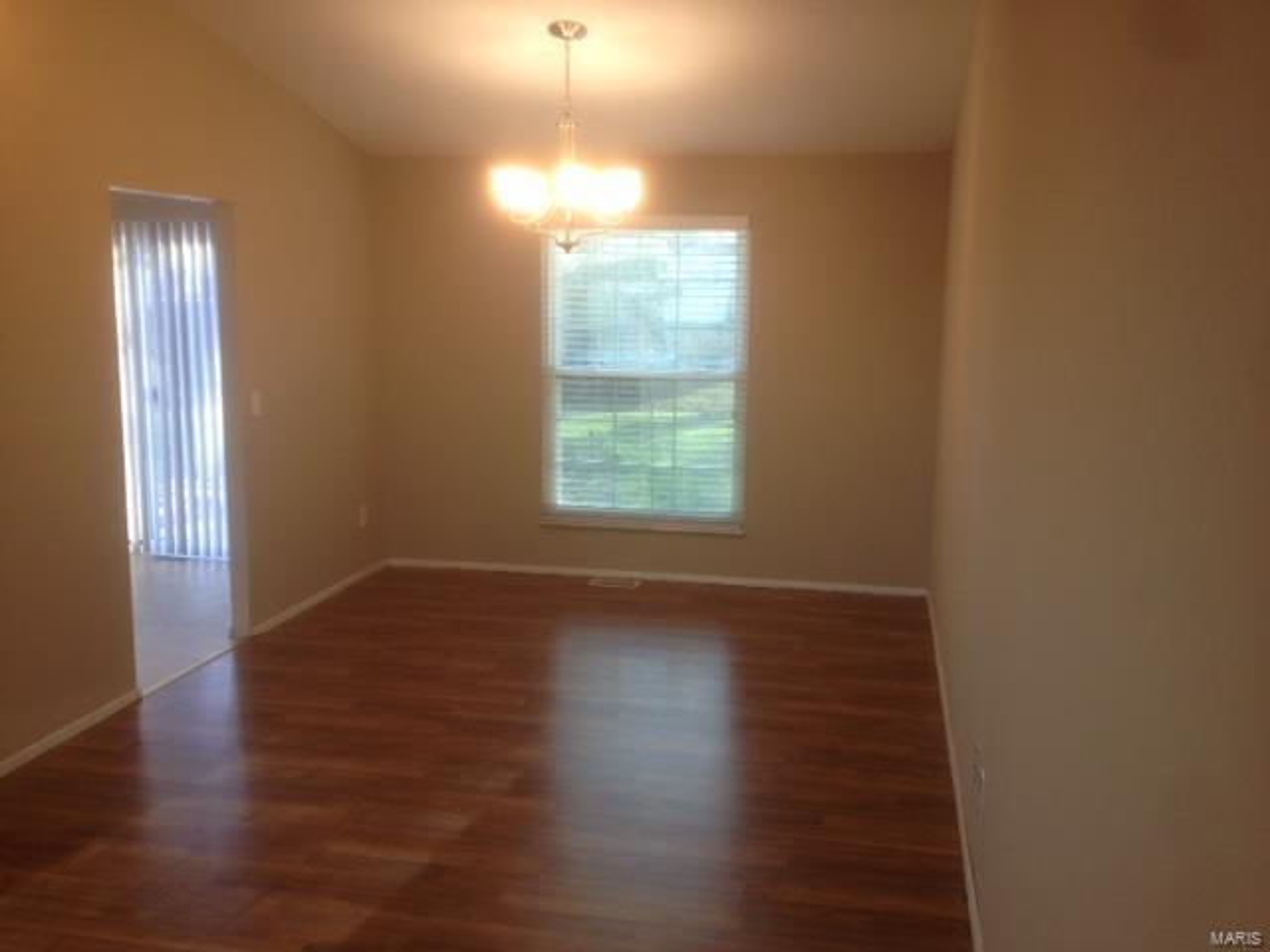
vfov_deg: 40.7
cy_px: 476
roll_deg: -1.0
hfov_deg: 52.6
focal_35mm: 35
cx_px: 635
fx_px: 1284
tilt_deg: -6.0
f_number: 2.4
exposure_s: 1/30
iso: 50
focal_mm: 4.28
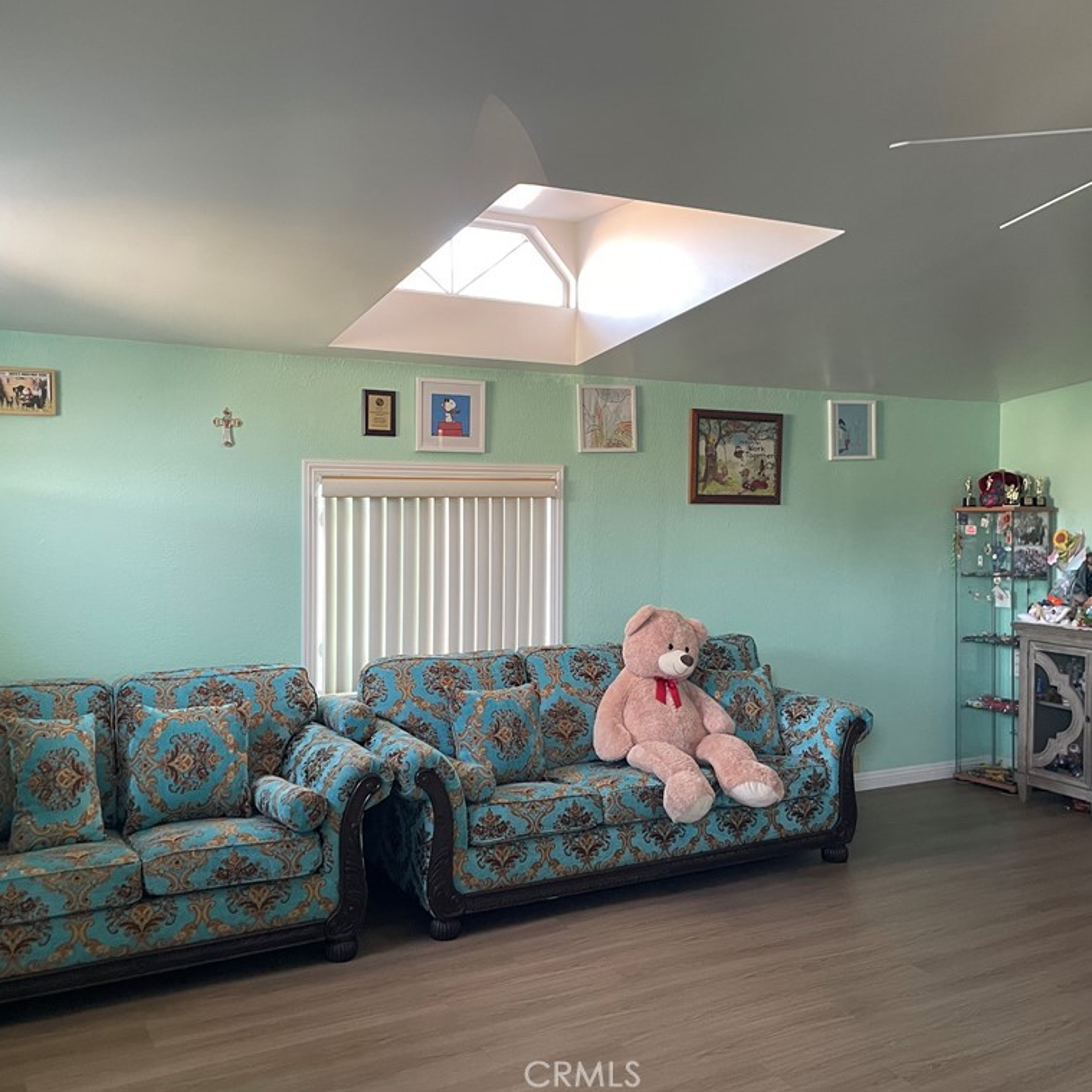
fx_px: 1106
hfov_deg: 52.5
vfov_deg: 52.5
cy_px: 542
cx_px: 588
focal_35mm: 31
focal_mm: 4.2
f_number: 1.6
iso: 200
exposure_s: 1/60
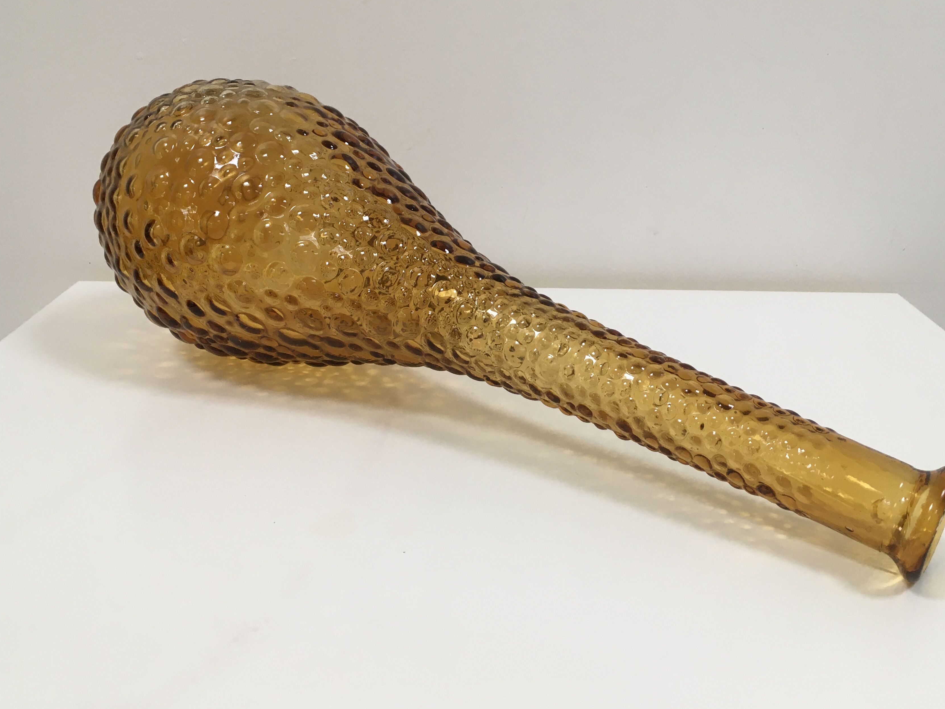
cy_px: 302
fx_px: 956
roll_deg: -1.0
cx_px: 513
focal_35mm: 35
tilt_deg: -19.9
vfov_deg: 40.6
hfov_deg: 52.6
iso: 25
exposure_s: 1/33
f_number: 2.2
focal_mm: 4.15
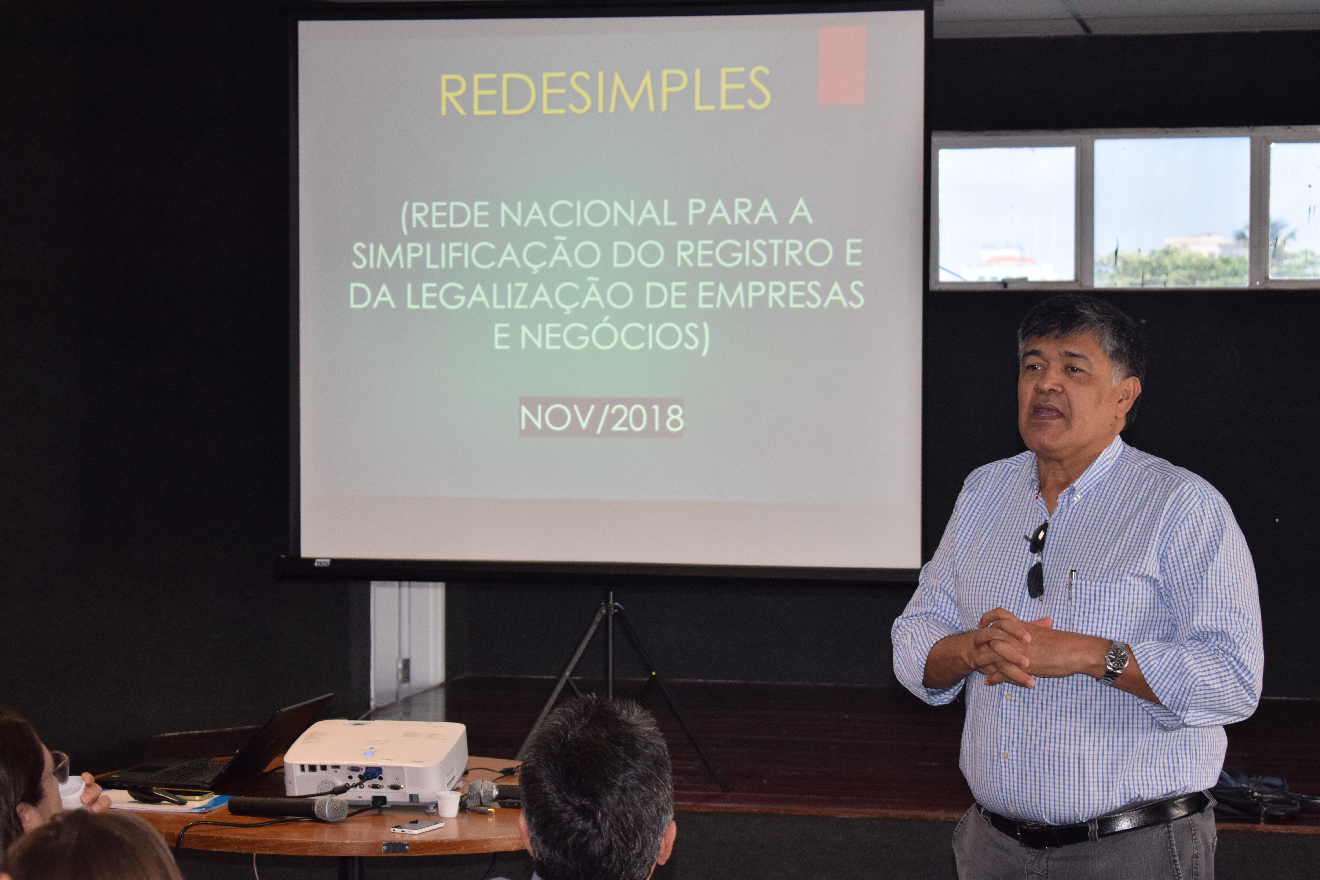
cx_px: 660
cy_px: 440
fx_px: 3025
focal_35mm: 82
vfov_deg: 16.6
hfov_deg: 24.6
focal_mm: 55
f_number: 5.6
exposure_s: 1/160
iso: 1600
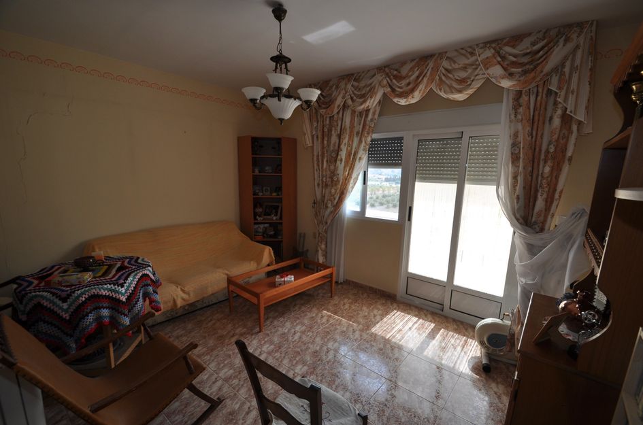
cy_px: 212
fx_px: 267
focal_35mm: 15
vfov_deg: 77.0
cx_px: 322
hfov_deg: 100.5
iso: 200
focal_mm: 10
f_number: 6.3
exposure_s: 1/160
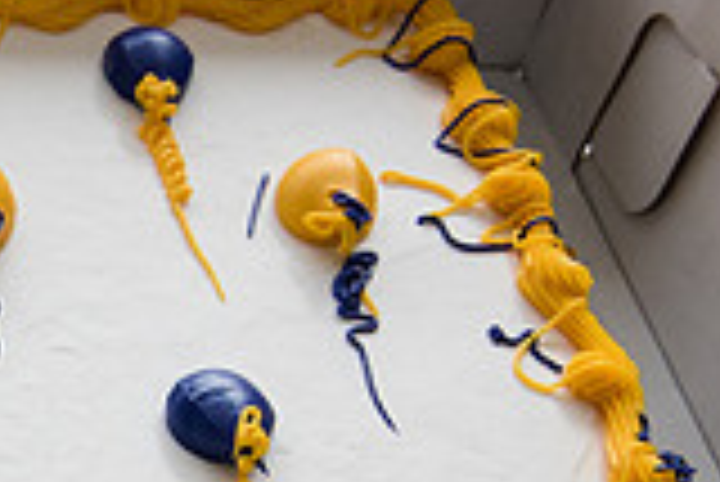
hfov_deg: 16.8
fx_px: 2102
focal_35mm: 105
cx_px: -500
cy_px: 673
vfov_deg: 12.5
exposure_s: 1/200
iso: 2000
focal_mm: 29
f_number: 8
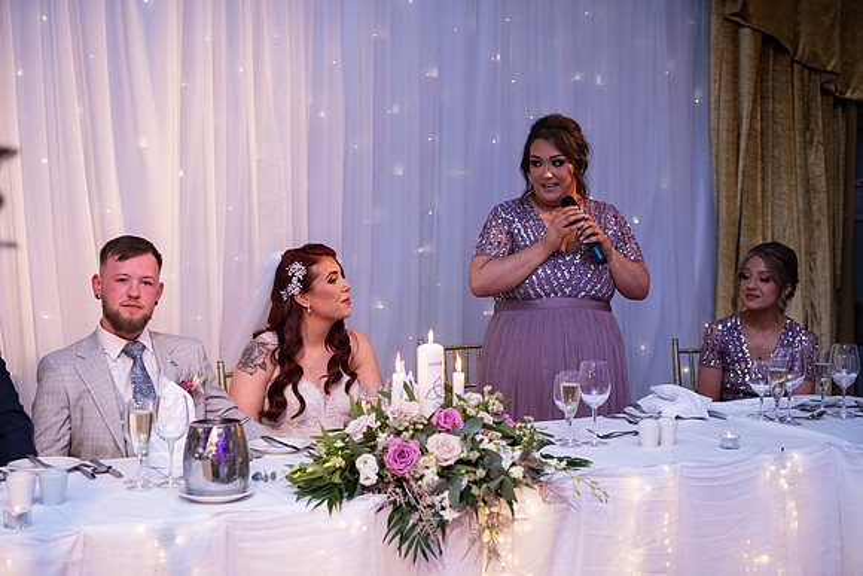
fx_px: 1319
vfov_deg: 24.6
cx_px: 432
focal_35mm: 55
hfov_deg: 36.2
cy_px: 288
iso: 800
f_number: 3.5
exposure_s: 1/160
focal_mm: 55
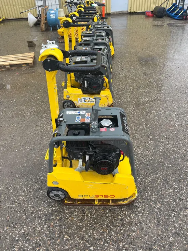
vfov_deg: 67.3
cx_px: 94
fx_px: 188
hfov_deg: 53.1
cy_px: 126
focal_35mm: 26
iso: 50
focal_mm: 5.1
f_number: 1.6
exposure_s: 1/913
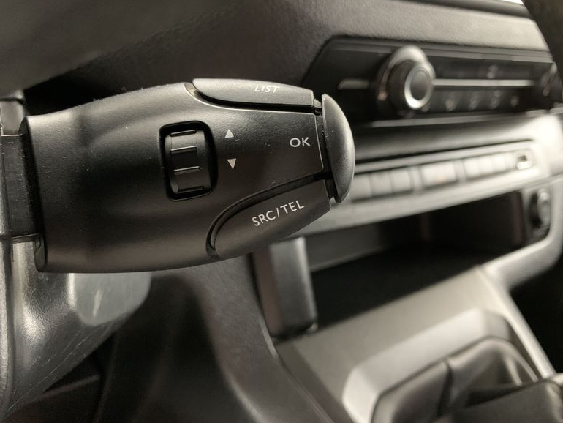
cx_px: 273
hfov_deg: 65.3
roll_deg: -3.5
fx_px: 439
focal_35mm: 27
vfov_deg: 51.4
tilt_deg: -19.6
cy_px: 216
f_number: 1.8
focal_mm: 4.25
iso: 800
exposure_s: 1/25
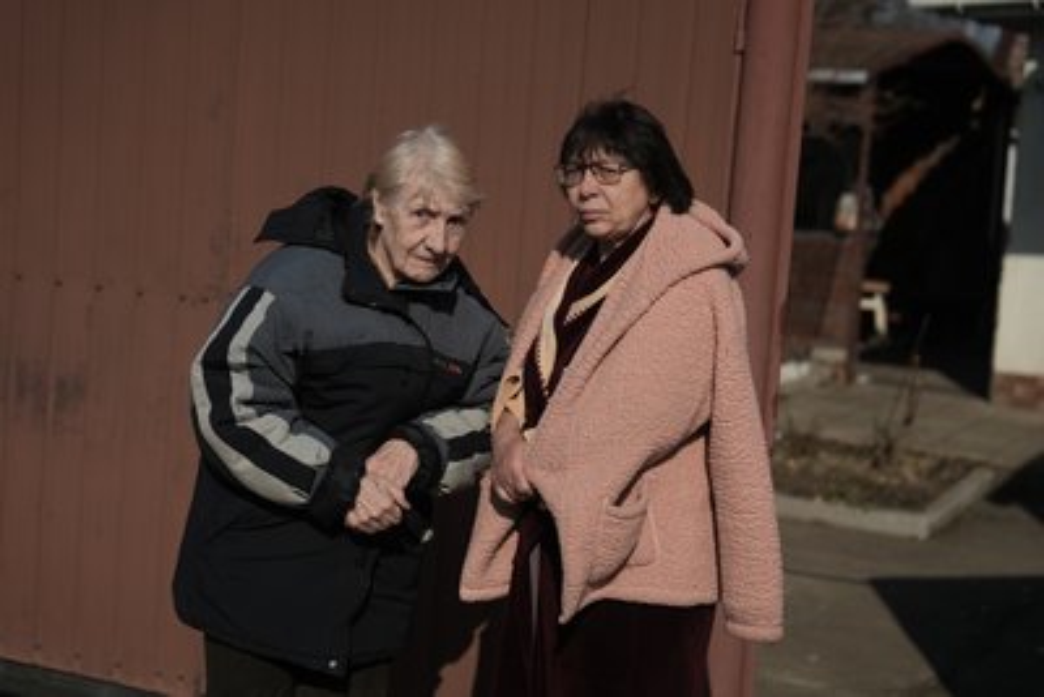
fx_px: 2031
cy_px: 348
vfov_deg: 19.5
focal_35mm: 70
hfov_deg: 28.8
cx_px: 522
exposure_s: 1/1600
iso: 400
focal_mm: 70
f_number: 2.8
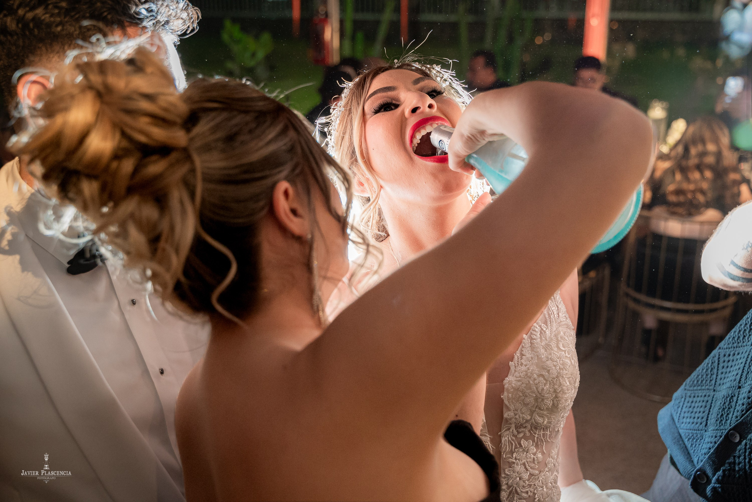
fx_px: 773
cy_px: 251
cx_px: 376
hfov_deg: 51.9
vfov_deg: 35.9
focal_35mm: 37
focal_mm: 37
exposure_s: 1/125
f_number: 3.5
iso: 2500
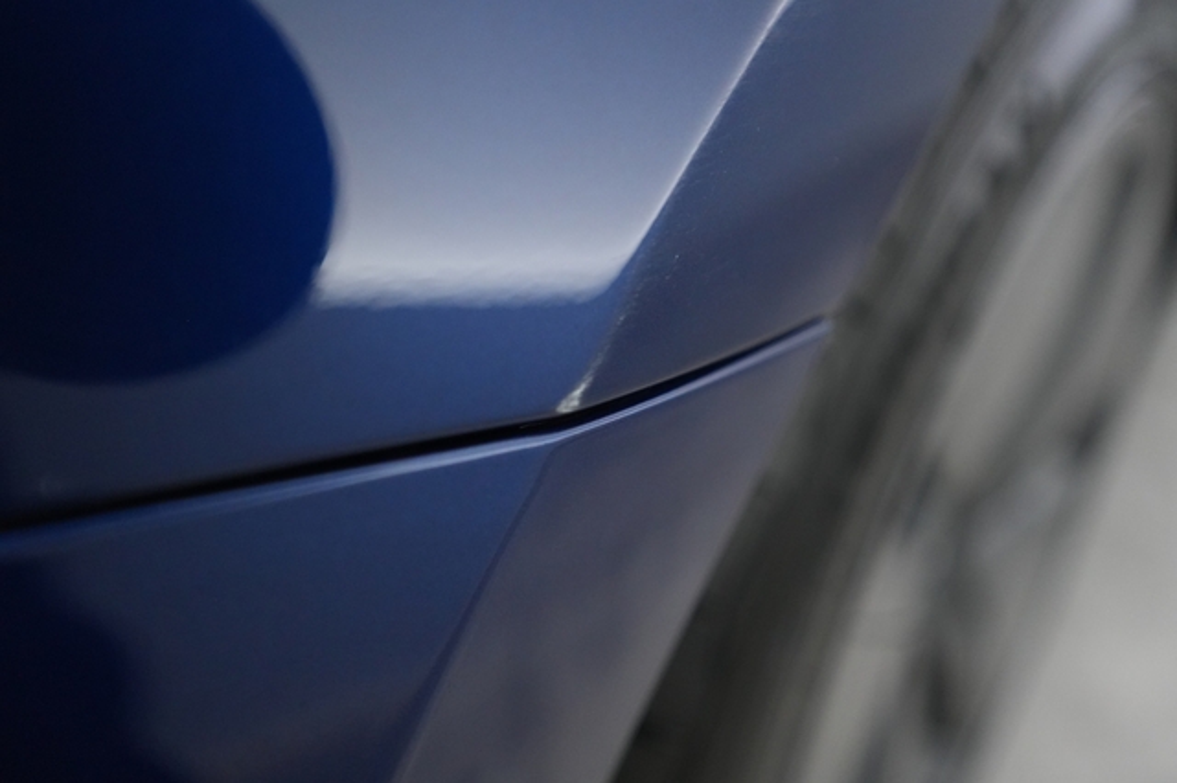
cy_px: 392
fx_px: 915
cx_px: 588
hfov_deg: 65.5
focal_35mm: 28
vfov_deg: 46.4
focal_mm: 28
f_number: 2.8
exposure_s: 1/160
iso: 5000
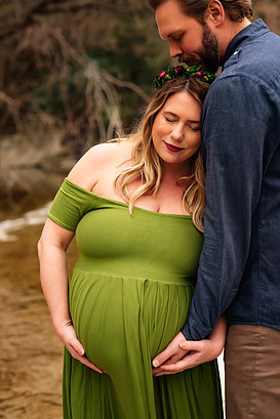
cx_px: 129
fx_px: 641
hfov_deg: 24.6
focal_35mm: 55
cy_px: 213
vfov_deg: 36.2
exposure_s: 1/500
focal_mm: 50
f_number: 2.2
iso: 500
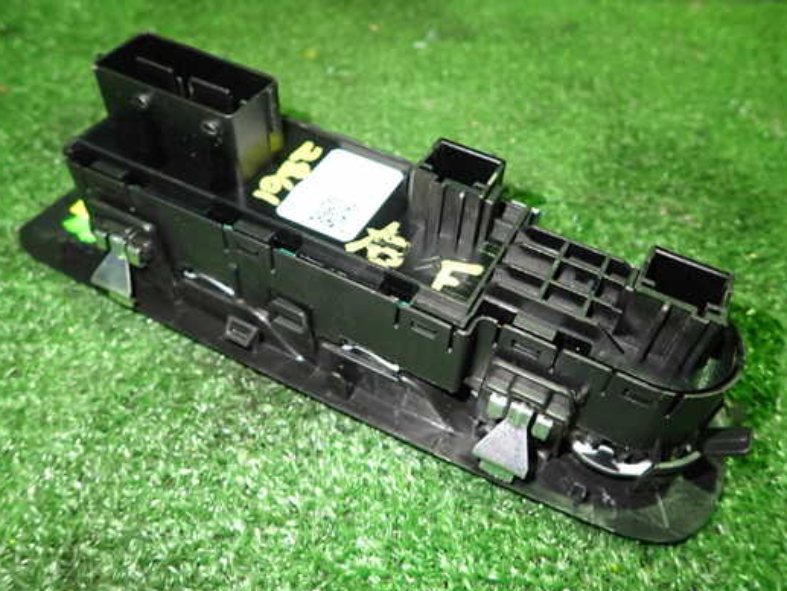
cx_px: 411
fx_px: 659
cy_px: 294
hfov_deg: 61.6
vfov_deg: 48.2
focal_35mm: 29
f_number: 2
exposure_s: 1/30
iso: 500
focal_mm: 4.5
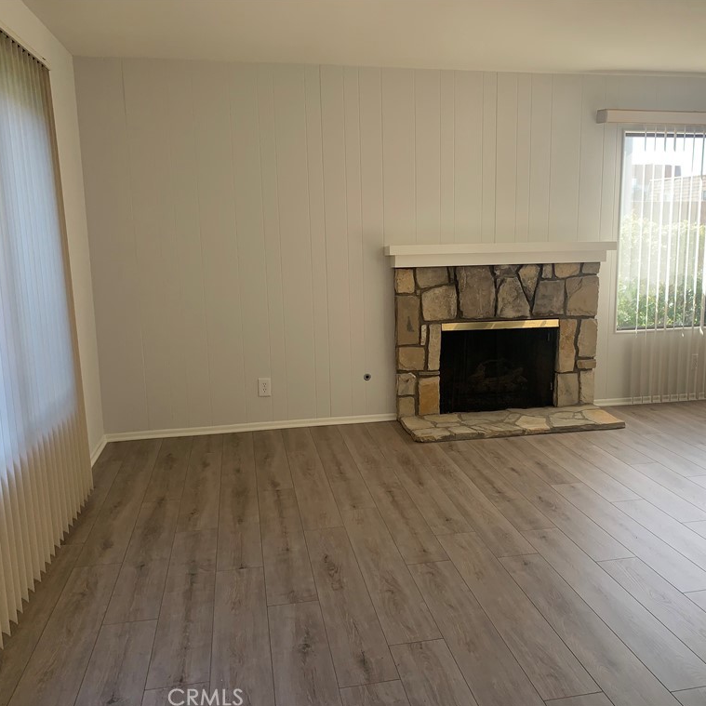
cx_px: 408
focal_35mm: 31
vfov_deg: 52.5
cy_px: 353
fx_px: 715
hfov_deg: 52.3
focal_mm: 4.25
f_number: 1.8
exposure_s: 1/121
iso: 40
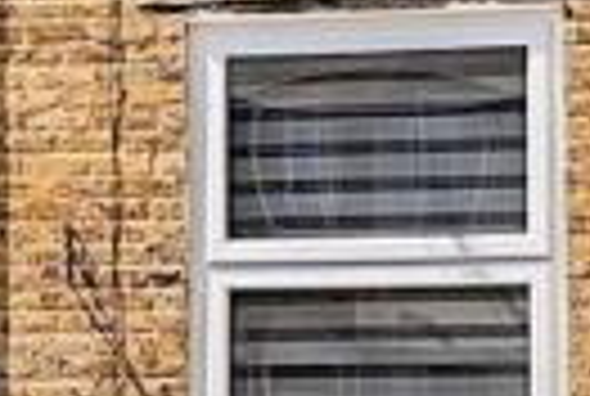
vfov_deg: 5.9
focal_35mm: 235
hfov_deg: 8.7
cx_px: 392
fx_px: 3860
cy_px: 189
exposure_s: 1/1500
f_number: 1.8
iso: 16
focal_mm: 3
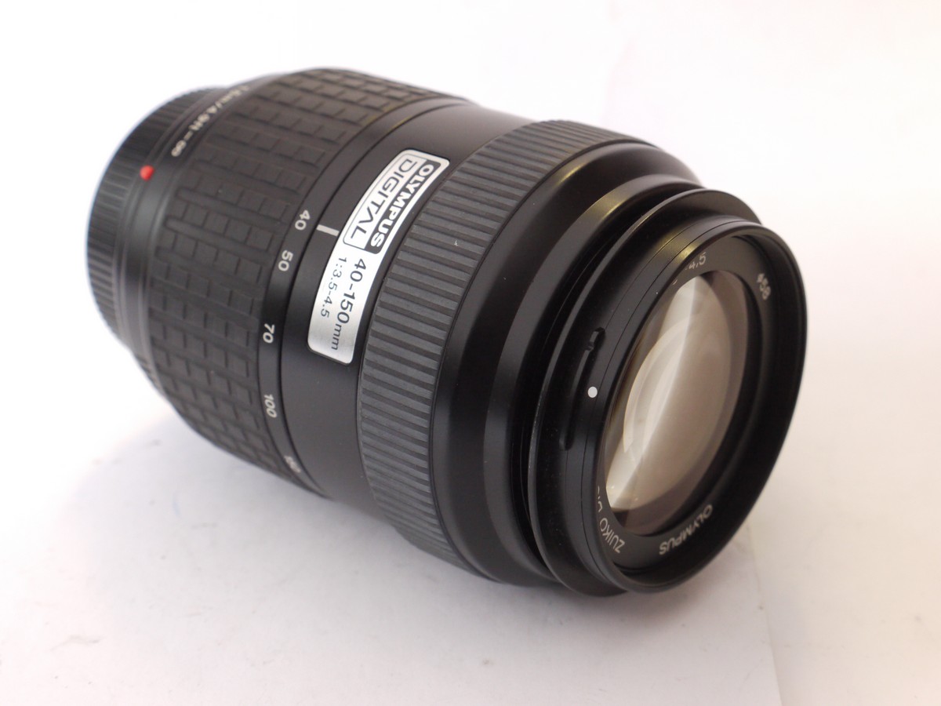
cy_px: 353
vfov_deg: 23.7
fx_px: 1685
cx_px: 470
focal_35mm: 62
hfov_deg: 31.2
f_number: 7.1
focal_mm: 31
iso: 800
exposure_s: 1/60
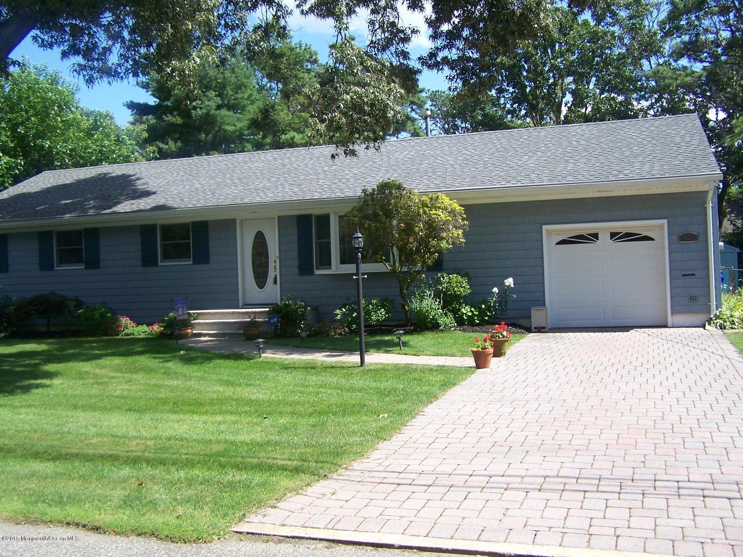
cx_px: 372
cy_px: 278
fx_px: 816
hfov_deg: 49.0
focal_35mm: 38
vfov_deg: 37.7
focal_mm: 6.3
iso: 64
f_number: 2.8
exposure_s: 1/400
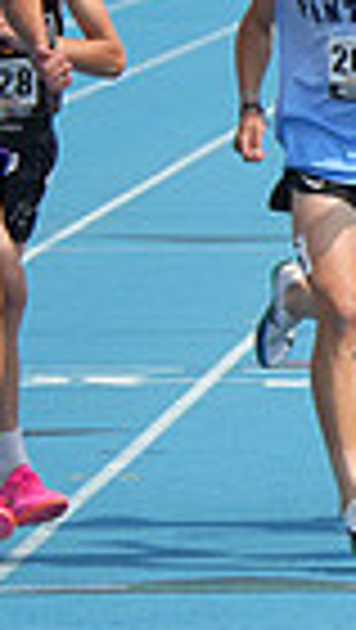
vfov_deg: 2.6
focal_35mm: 822
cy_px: 25
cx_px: 1239
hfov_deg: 1.5
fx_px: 13761
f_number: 5.6
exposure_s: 1/3200
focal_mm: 190
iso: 500
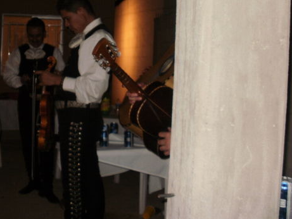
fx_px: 422
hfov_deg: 37.8
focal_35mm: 50
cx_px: 100
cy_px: 71
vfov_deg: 28.9
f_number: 3.5
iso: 125
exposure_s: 1/30
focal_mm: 6.3
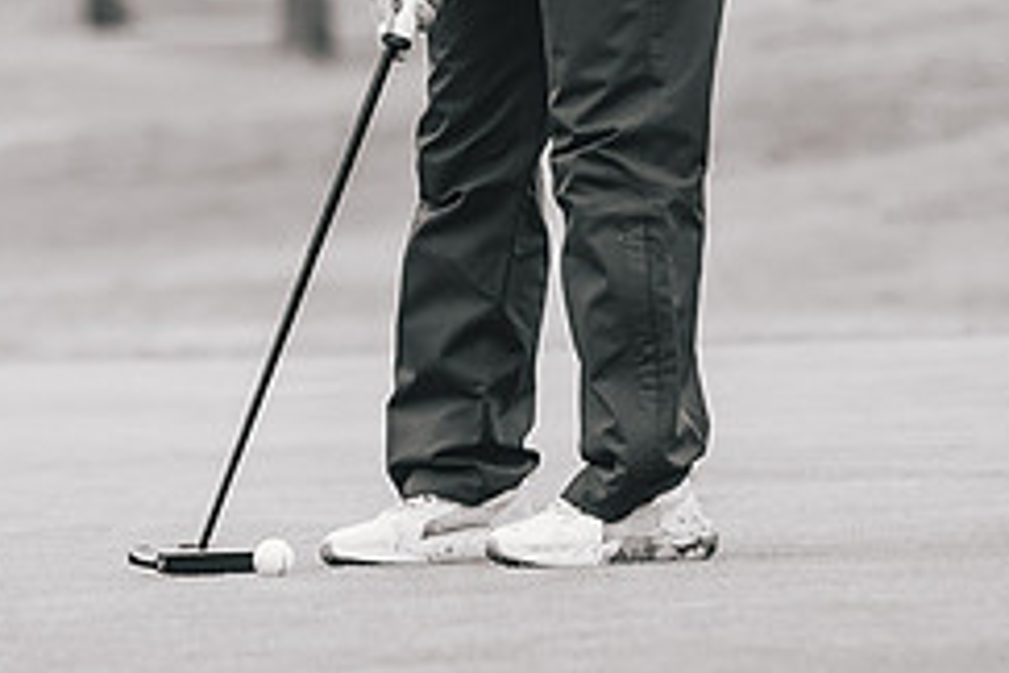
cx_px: 476
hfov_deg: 4.4
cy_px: -193
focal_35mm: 471
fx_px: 13200
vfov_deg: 2.9
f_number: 2.8
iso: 800
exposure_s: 1/2500
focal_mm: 113
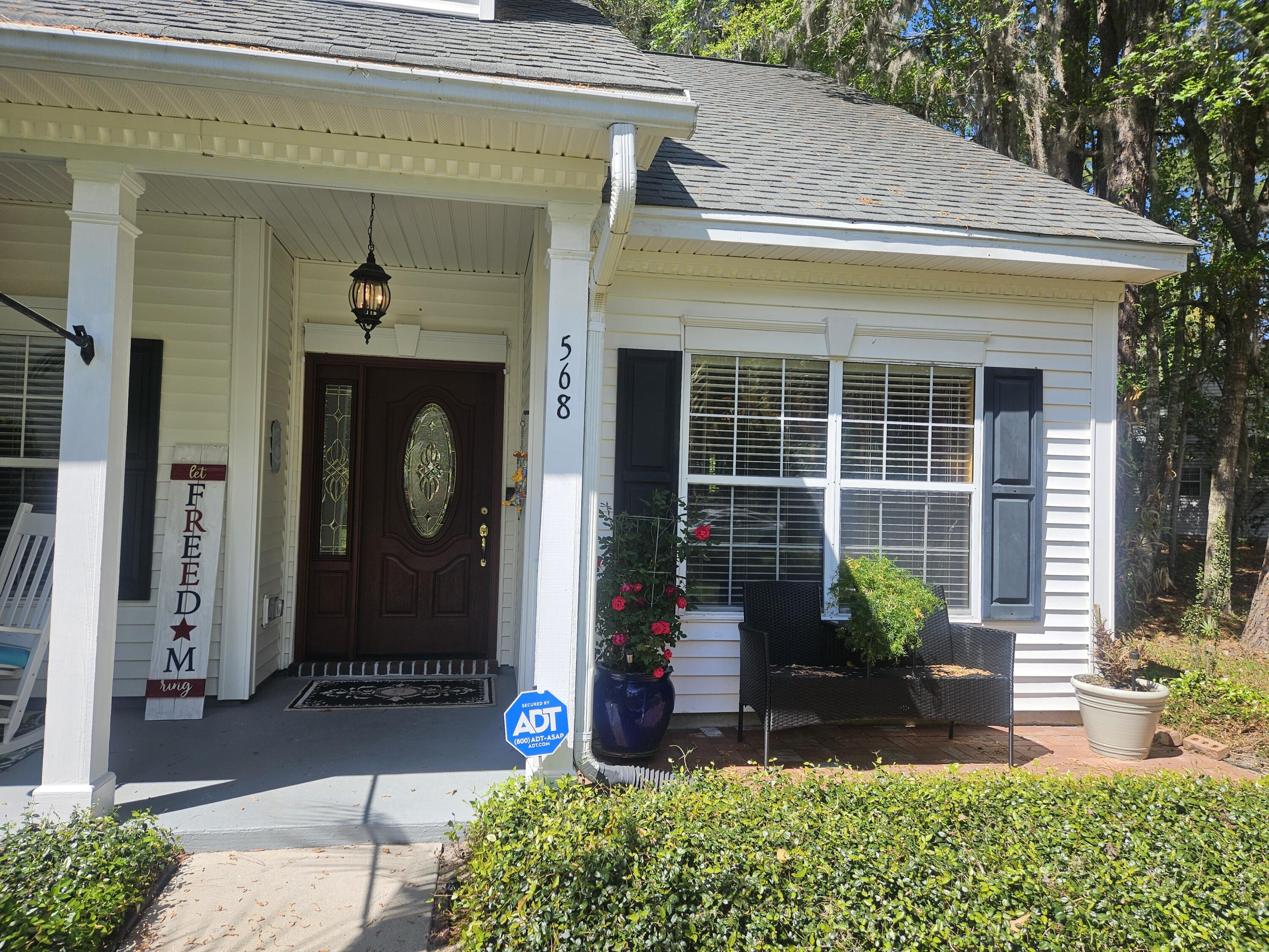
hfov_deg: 73.9
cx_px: 634
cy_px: 476
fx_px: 843
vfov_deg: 58.9
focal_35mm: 23
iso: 25
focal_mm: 5.4
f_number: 1.8
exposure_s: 1/1027
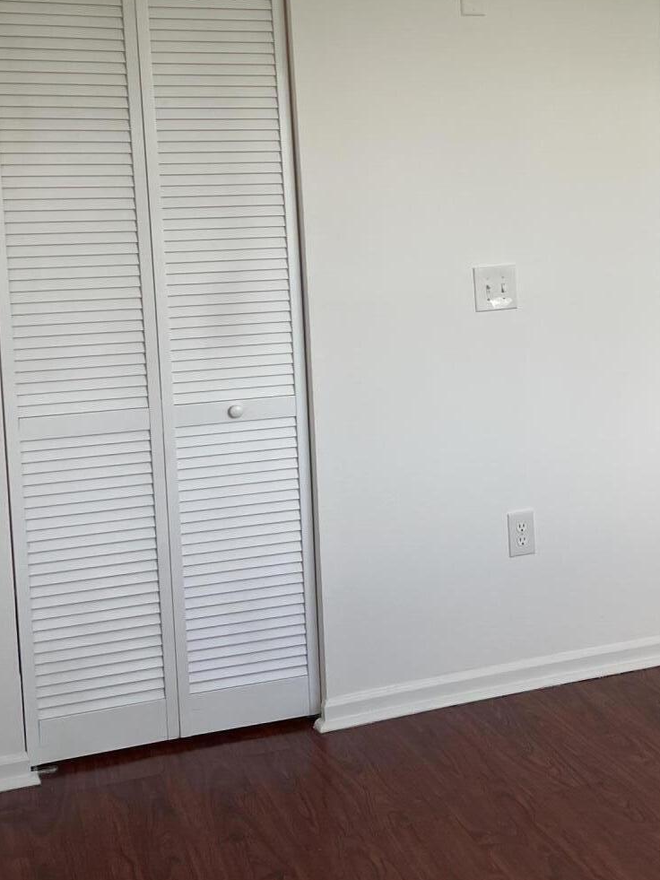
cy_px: 283
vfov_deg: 35.8
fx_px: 1347
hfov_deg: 27.0
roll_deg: +1.8
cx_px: 528
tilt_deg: -2.9
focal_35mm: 53
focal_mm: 5.7
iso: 80
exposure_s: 1/120
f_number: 1.5
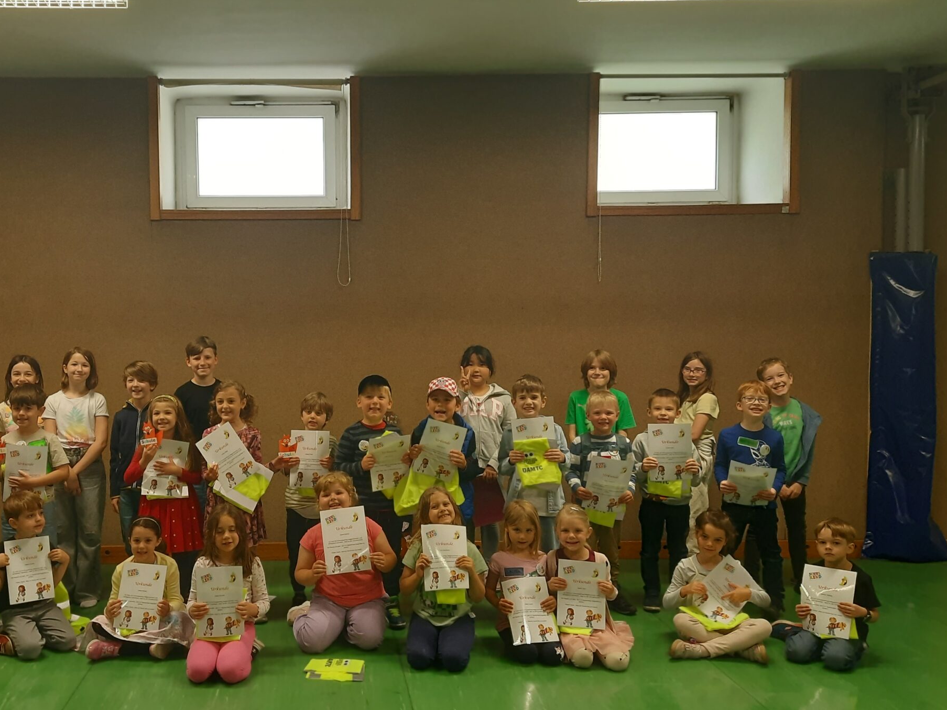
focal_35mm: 34
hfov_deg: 53.1
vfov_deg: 41.8
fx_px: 930
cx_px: 333
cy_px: 367
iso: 320
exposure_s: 1/50
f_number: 1.8
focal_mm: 5.23
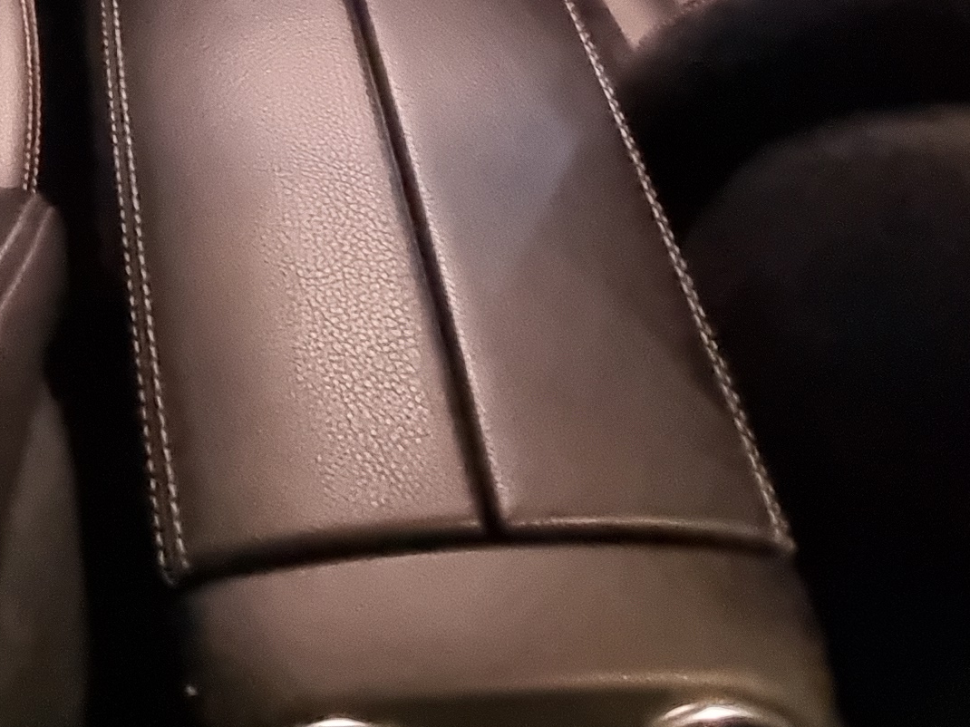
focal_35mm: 49
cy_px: -341
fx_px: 1373
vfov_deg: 23.9
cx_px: 79
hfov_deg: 36.3
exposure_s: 1/26
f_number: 2.2
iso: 2500
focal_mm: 2.2
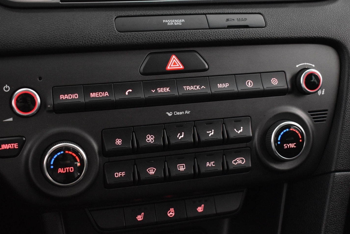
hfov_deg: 37.8
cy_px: 126
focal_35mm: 53
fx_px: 511
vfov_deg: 25.7
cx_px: 156
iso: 3200
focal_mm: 31
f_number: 4.2
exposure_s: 1/15
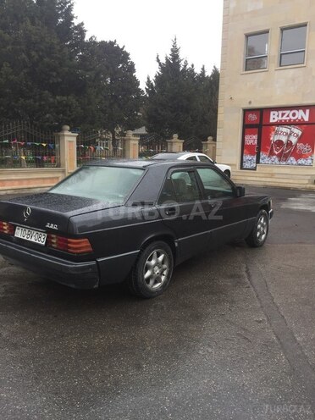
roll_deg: -1.7
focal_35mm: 29
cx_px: 158
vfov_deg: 61.7
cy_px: 210
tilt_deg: -8.2
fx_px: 352
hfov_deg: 48.2
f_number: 2.2
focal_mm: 4.15
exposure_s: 1/241
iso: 32
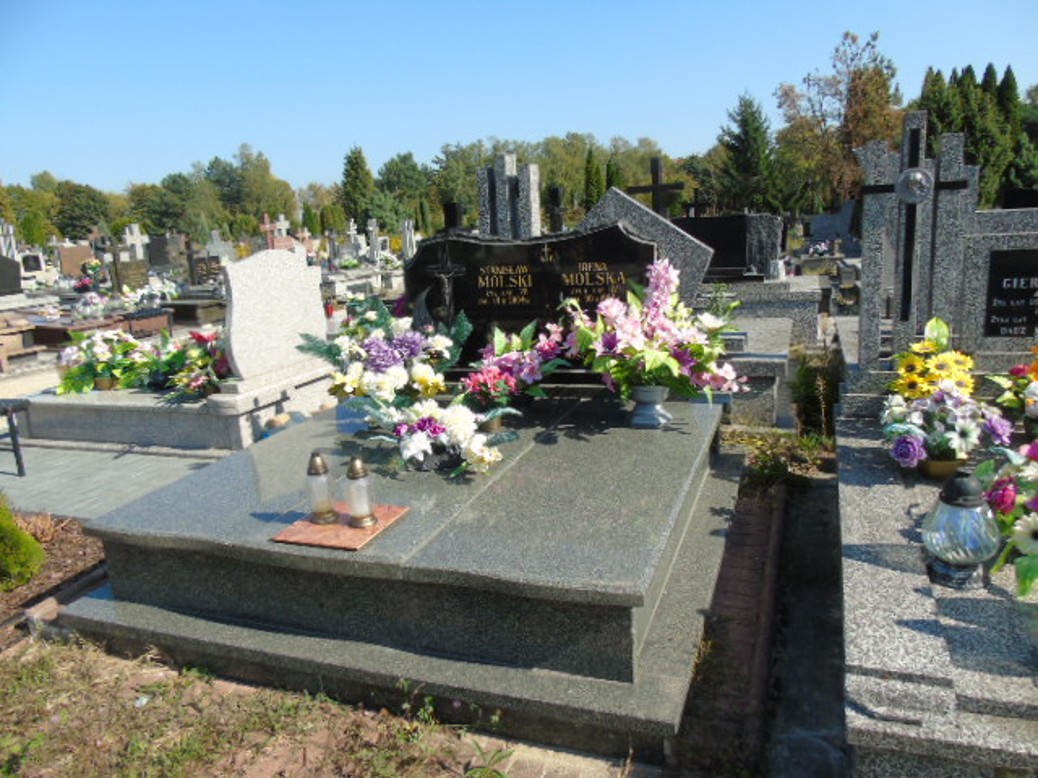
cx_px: 519
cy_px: 389
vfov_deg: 54.9
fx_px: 750
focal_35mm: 25
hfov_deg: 69.4
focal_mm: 4.4
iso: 80
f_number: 3.4
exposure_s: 1/640
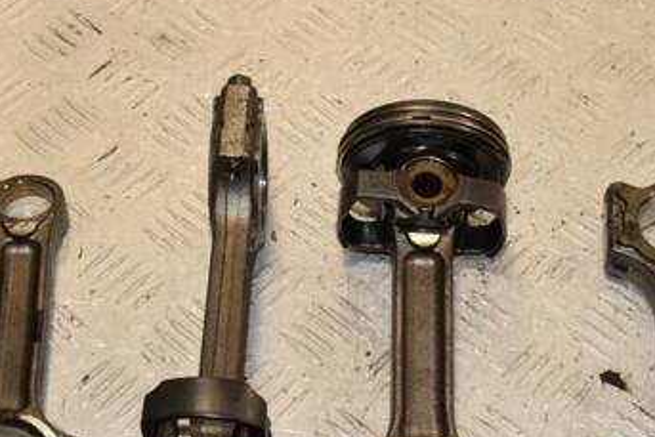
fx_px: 1529
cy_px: 353
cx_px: 344
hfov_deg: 24.2
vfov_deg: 16.2
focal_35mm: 84
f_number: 9
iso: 800
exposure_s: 1/200
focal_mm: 32
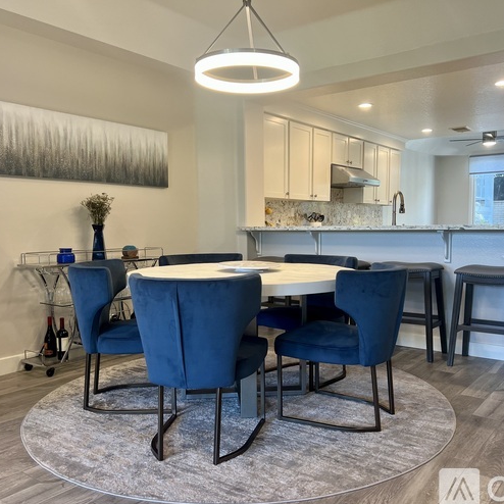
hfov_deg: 52.5
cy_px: 254
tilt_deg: -3.5
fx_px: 511
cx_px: 264
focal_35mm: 31
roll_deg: +0.1
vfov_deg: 52.5
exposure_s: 1/120
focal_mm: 5.7
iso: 125
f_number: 1.5
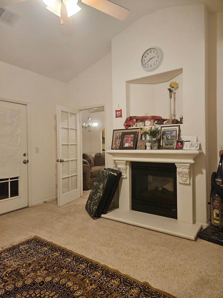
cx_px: 112
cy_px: 149
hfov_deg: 58.9
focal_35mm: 23
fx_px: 198
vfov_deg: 73.9
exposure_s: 1/120
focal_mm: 5.4
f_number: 1.8
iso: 800
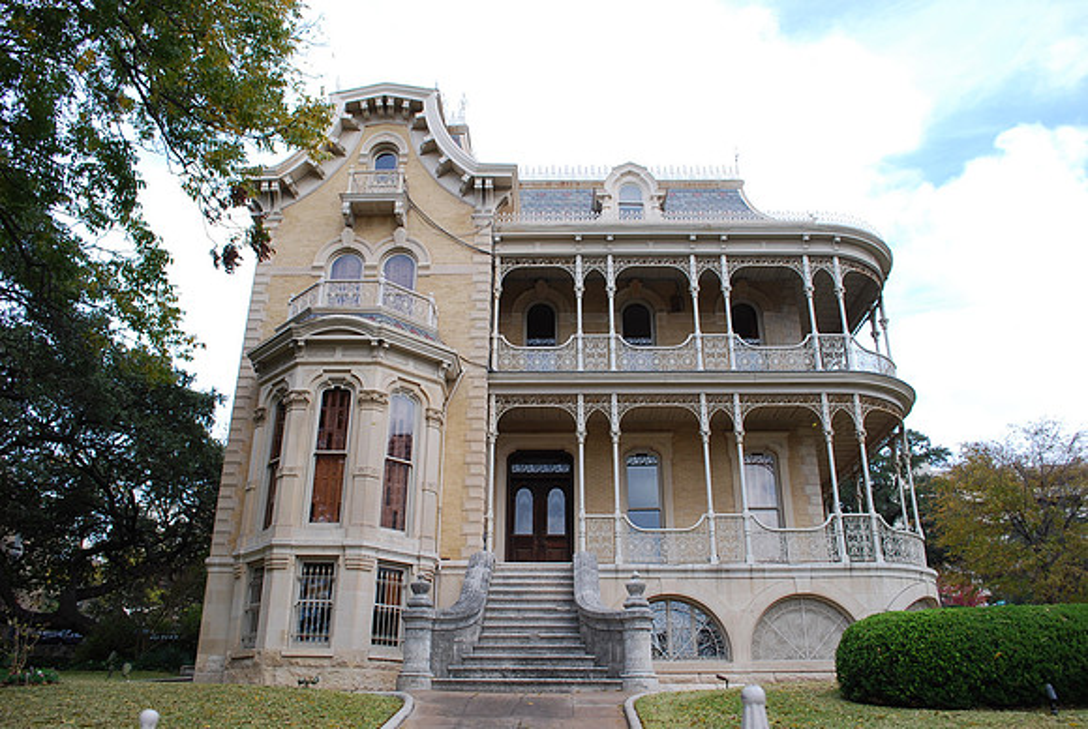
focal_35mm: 27
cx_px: 544
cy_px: 364
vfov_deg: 48.1
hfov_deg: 67.3
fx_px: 817
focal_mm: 18
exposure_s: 1/160
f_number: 6.3
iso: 100
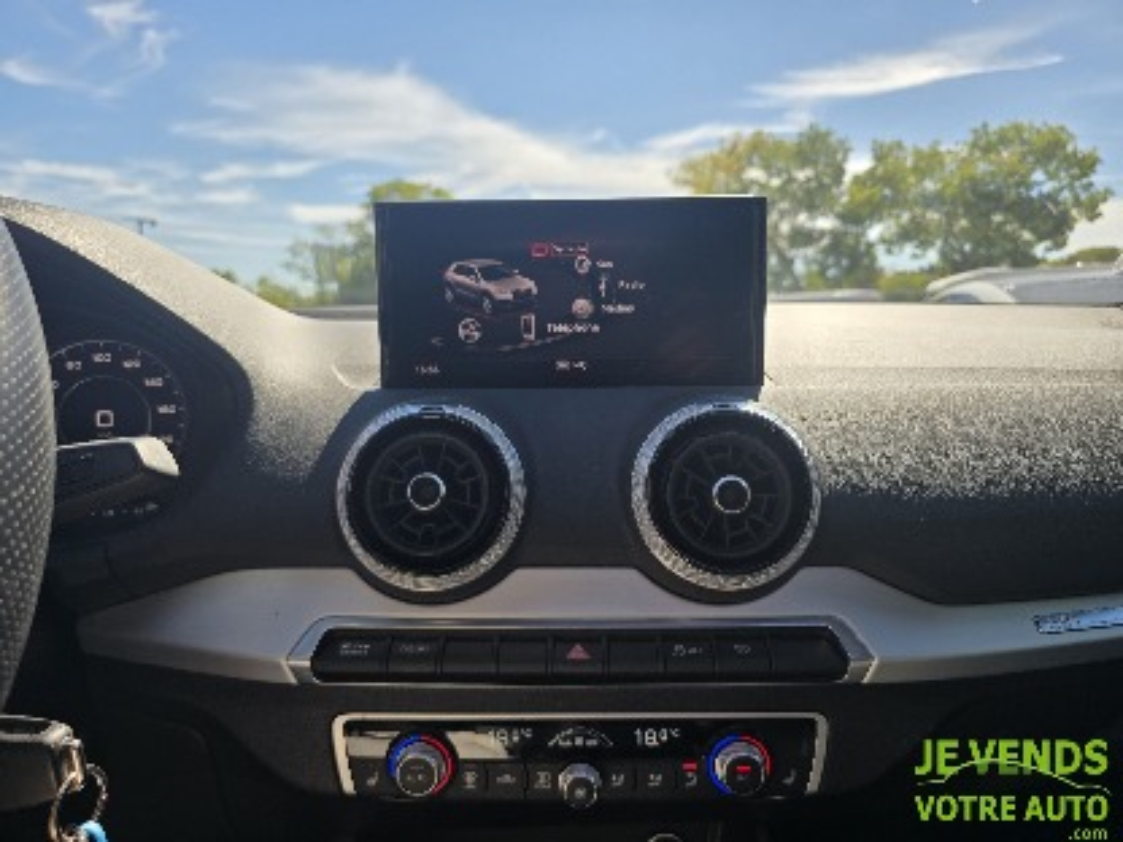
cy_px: 421
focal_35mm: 23
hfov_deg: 73.9
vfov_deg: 58.9
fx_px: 746
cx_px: 562
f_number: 1.7
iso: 12
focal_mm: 6.3
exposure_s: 1/535
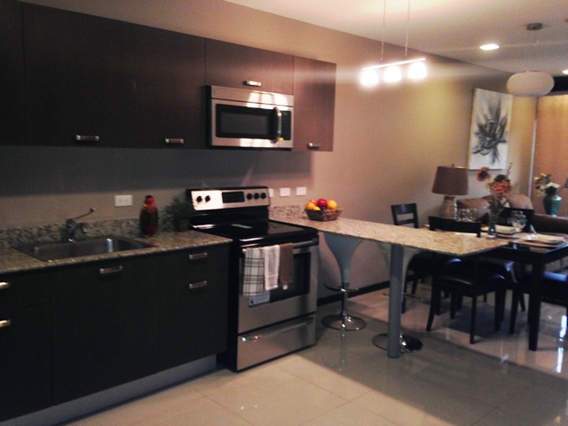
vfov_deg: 42.9
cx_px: 284
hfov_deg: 55.4
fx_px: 541
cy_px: 213
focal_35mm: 33
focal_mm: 4.12
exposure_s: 1/17
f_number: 2.4
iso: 100
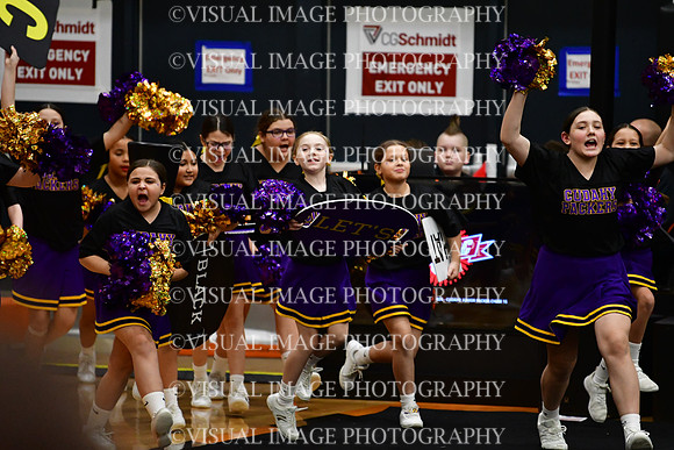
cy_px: 225
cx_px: 337
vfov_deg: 4.6
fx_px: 5618
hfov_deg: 6.9
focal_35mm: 300
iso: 4000
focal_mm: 200
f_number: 2.8
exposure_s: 1/800
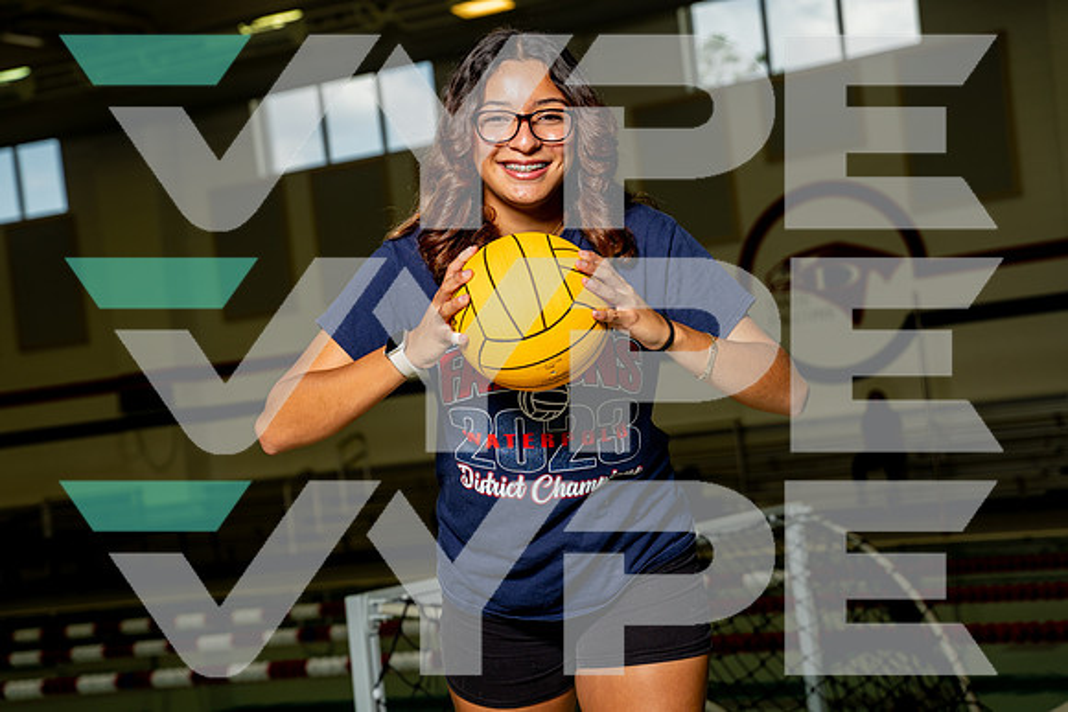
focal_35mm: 74
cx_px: 534
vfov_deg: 18.4
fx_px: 2195
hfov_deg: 27.3
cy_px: 356
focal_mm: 70
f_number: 4.5
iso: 100
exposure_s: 1/250
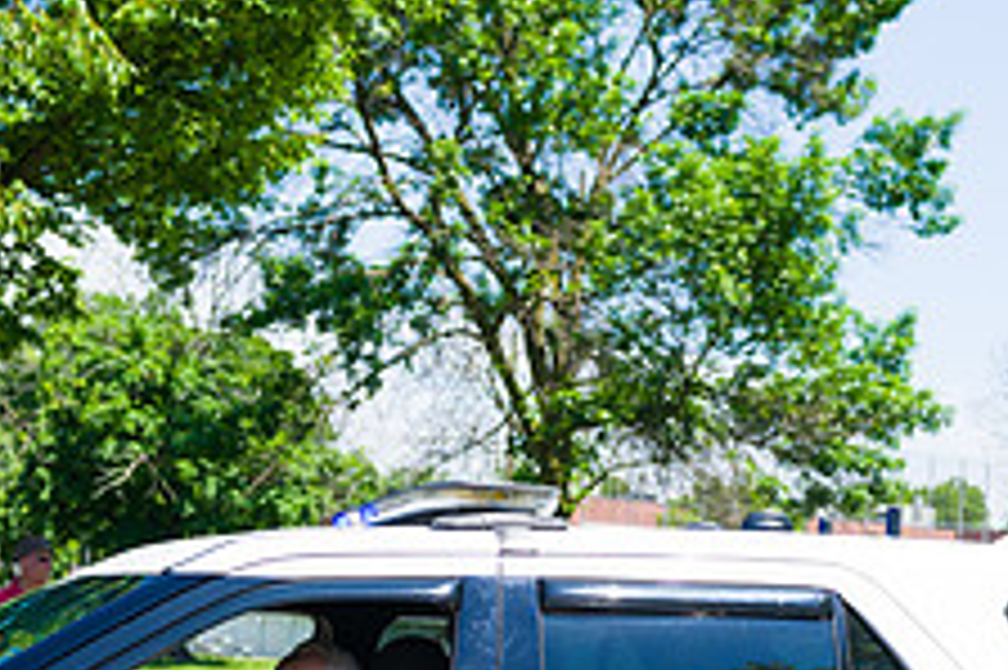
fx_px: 2322
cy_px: 735
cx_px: 414
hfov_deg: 24.5
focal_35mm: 83
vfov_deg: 16.0
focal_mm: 32
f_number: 5
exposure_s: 1/1250
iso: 200
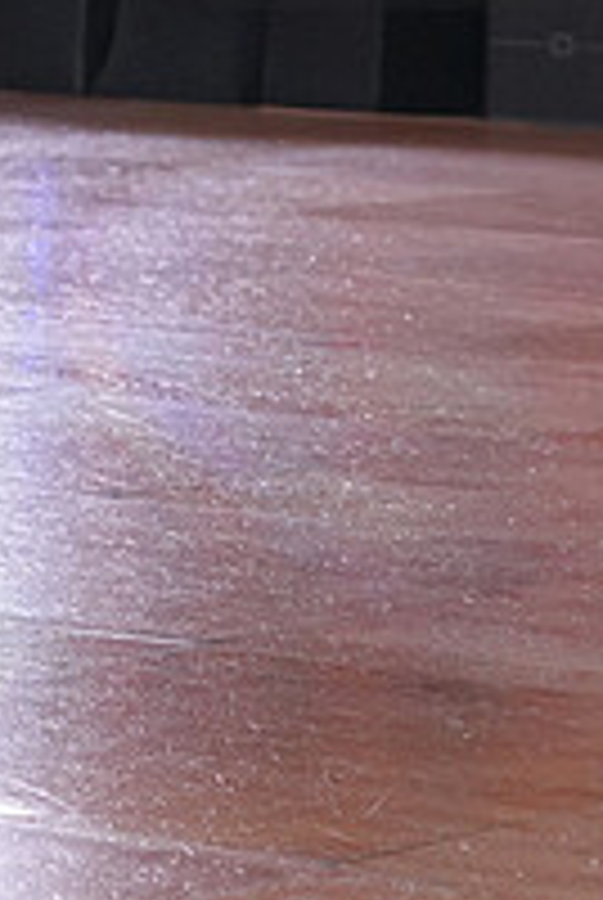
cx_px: 830
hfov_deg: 6.3
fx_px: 5433
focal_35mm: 217
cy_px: -140
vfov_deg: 9.4
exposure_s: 1/400
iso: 2000
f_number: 5
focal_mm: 75
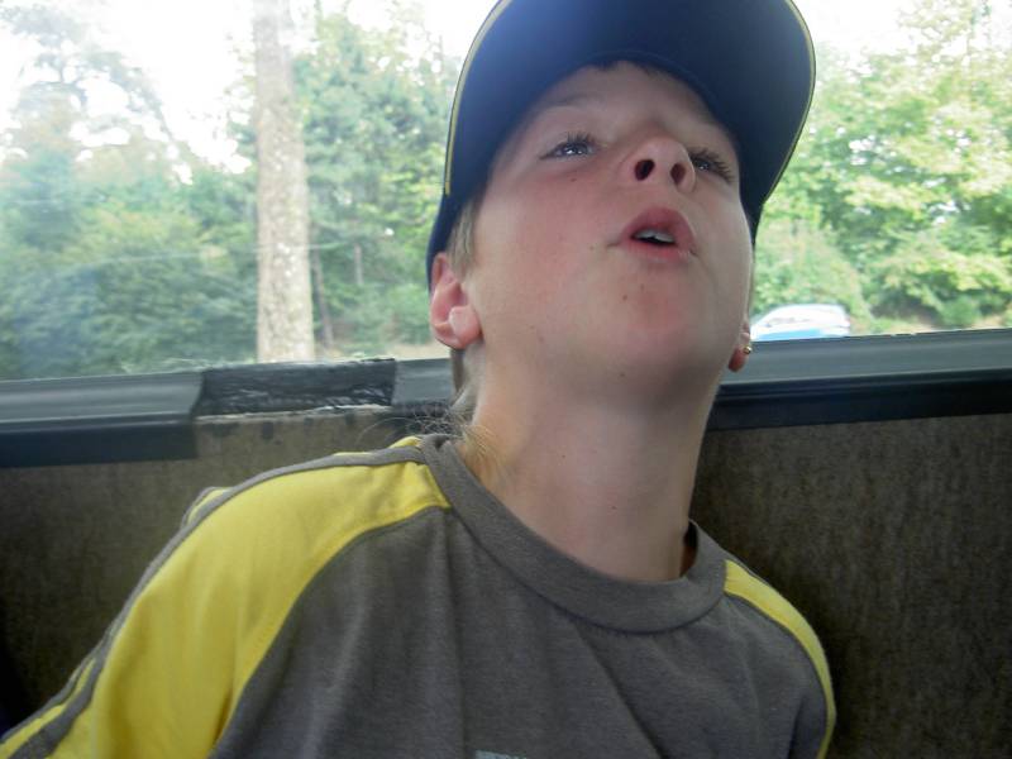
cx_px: 506
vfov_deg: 36.8
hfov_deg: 47.9
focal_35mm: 39
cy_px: 380
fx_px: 1140
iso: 100
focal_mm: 8
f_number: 2.8
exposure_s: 1/60
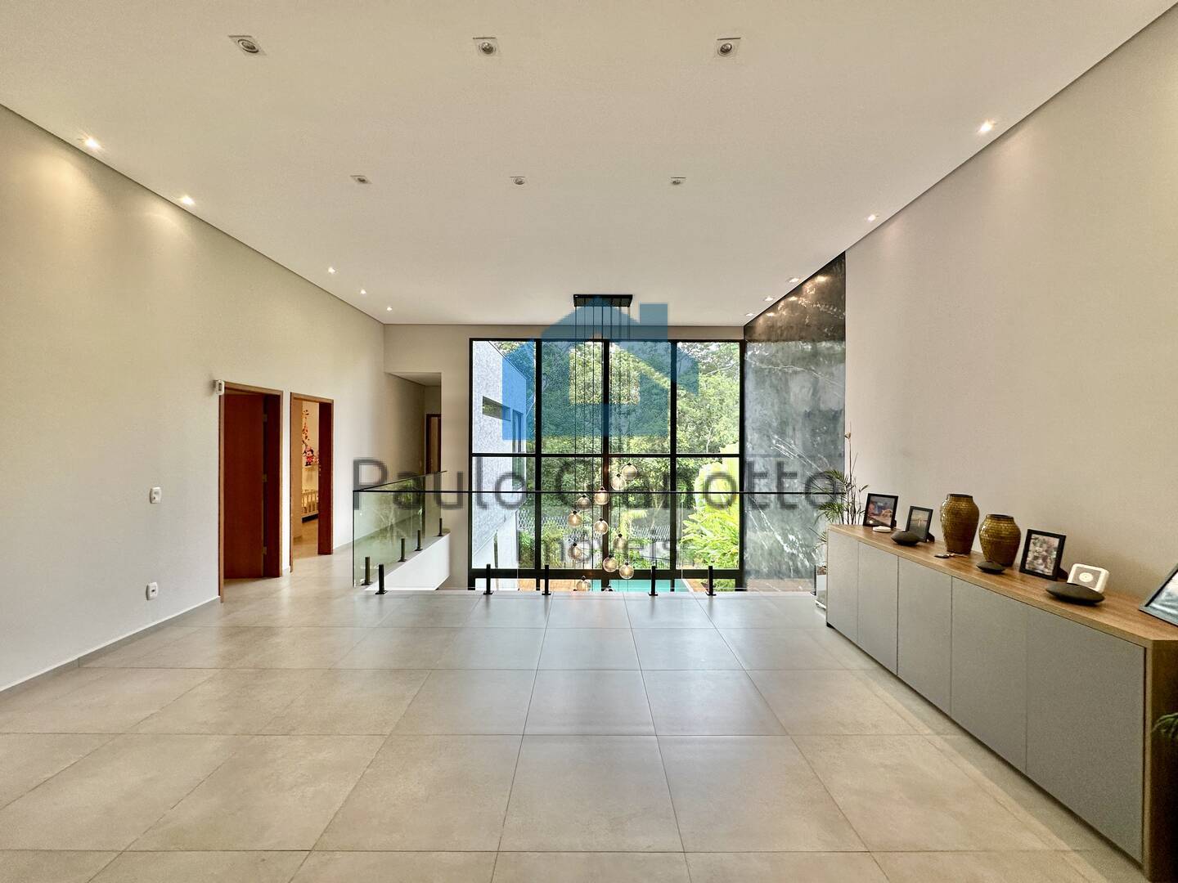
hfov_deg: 102.1
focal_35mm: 14
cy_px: 442
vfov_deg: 85.7
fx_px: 476
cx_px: 589
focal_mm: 2.22
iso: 100
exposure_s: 1/120
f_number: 2.2
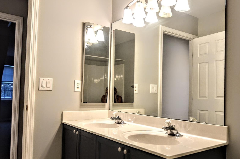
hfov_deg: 59.6
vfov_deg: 42.2
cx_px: 150
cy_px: 88
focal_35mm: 31
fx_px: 206
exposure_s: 1/60
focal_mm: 16
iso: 400
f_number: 4
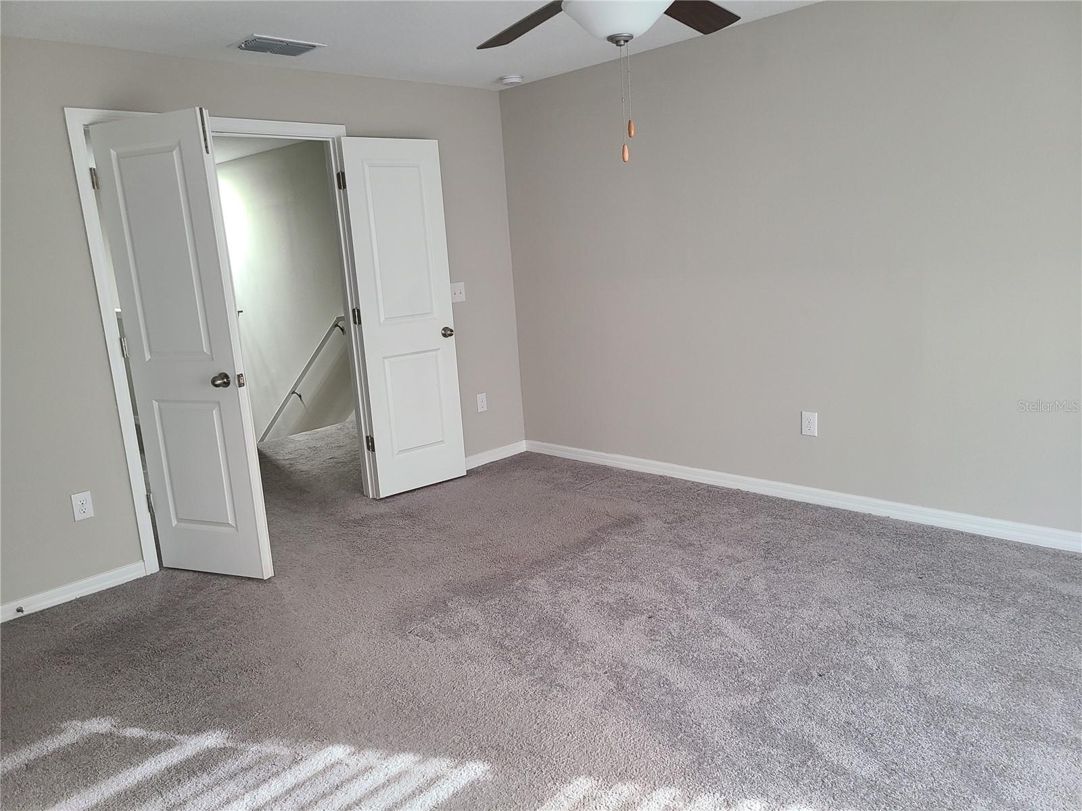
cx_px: 541
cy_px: 406
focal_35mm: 26
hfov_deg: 67.3
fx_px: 813
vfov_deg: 53.1
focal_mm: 5.4
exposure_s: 1/60
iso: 200
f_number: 1.8
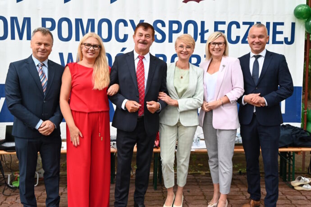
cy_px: 104
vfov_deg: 35.9
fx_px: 320
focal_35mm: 37
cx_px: 156
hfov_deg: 51.9
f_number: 5.3
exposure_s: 1/125
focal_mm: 37
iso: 2000
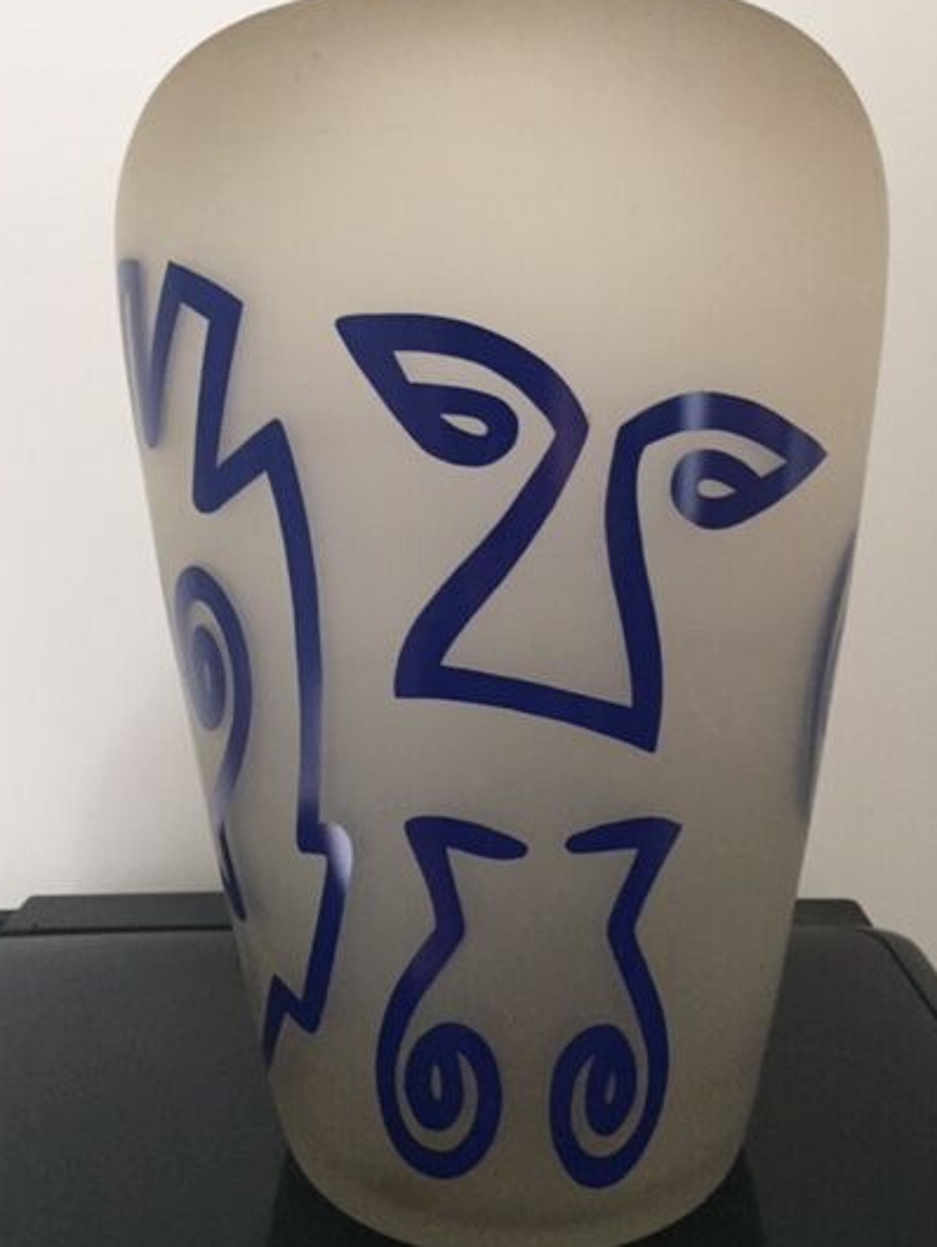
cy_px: 539
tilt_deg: -5.8
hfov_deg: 40.7
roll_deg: -0.6
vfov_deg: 52.4
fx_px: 1262
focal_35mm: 35
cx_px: 459
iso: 250
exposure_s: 1/17
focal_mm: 4.15
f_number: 2.2
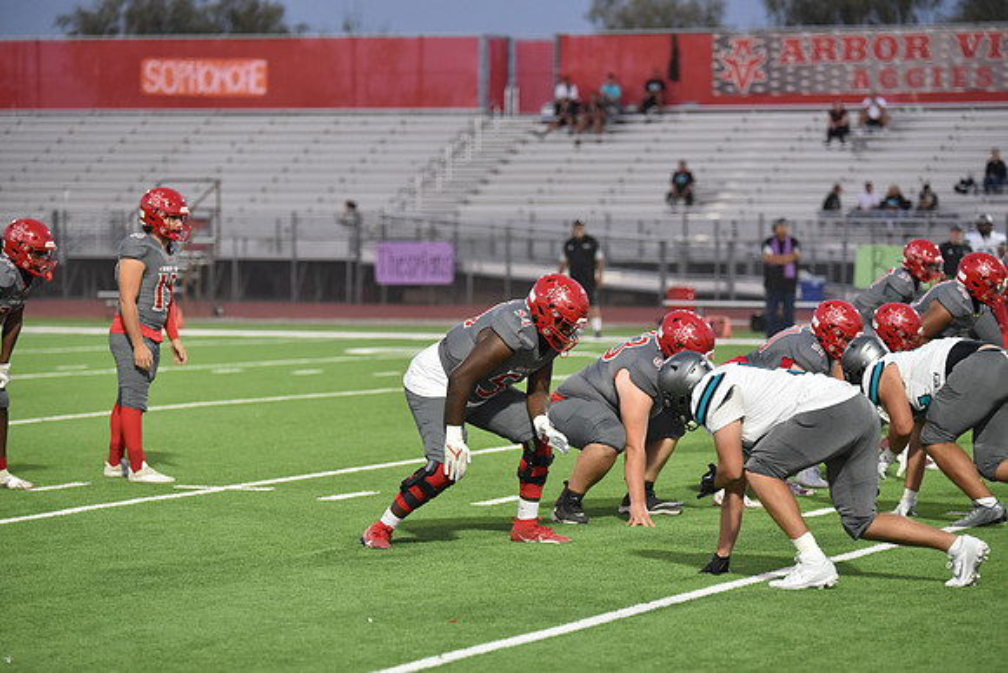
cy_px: 336
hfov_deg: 15.2
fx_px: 3781
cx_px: 504
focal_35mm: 135
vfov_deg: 10.2
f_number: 2.8
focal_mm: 135
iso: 3200
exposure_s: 1/640
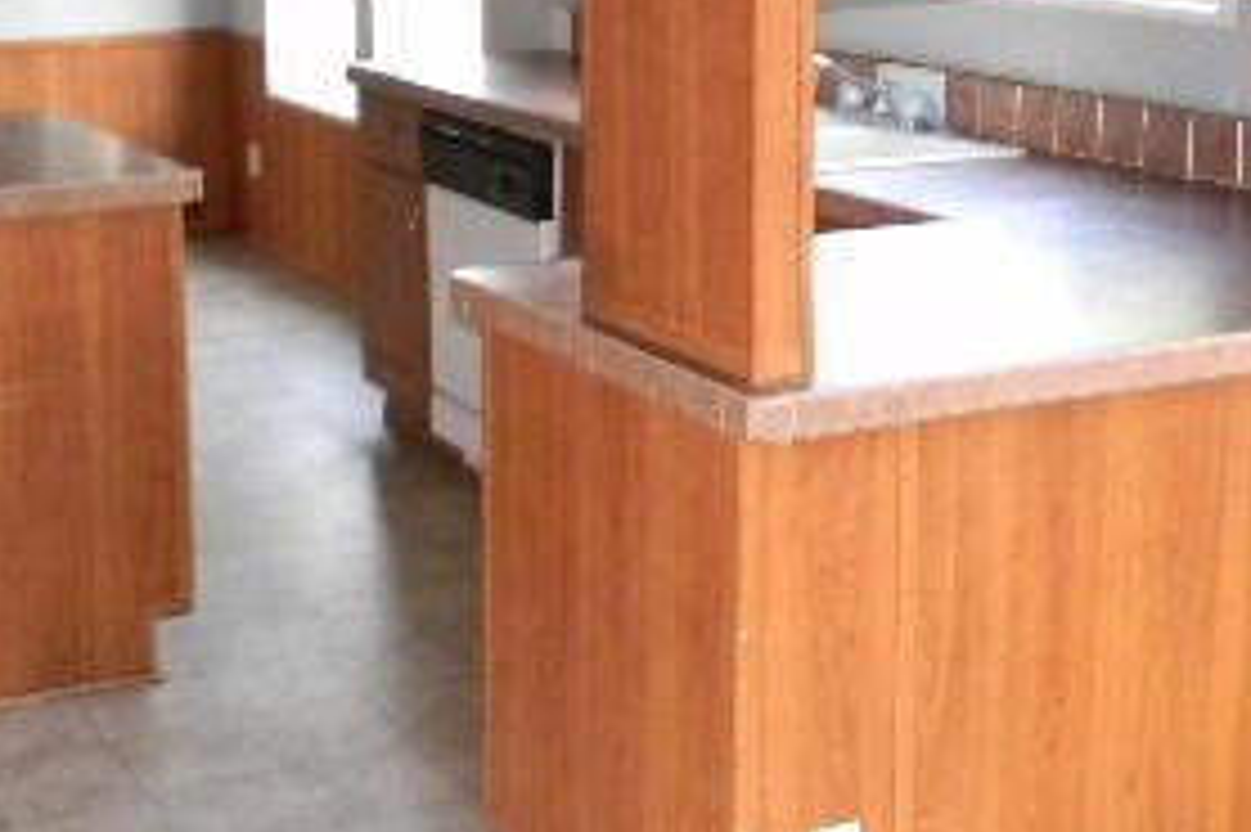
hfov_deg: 30.0
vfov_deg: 20.0
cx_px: 495
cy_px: 157
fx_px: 2327
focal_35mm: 67
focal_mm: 5
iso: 400
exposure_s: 1/22
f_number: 3.5
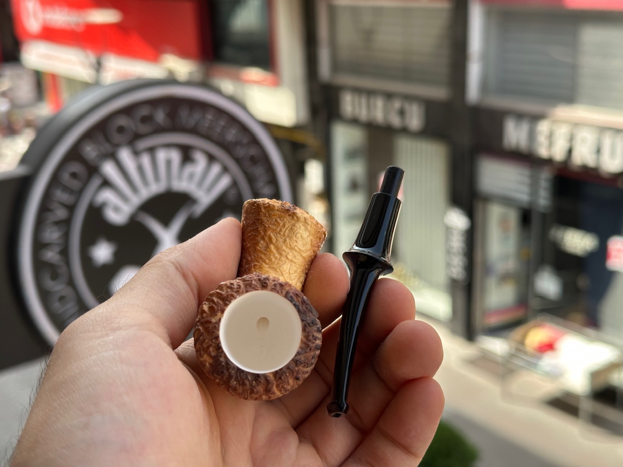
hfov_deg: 39.7
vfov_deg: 30.3
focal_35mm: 48
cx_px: 312
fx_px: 864
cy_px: 234
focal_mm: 6.86
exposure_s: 1/634
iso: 64
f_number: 1.78
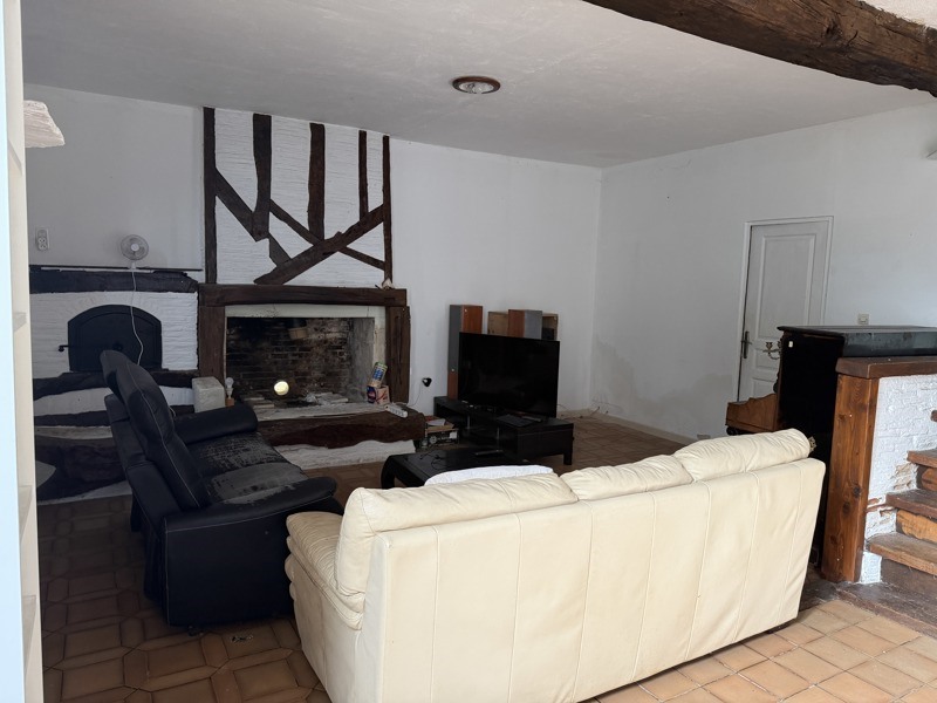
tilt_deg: -6.2
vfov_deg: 56.8
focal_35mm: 24
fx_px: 650
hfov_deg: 71.6
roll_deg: -1.4
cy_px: 352
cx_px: 468
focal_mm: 6.76
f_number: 1.78
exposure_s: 1/60
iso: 250
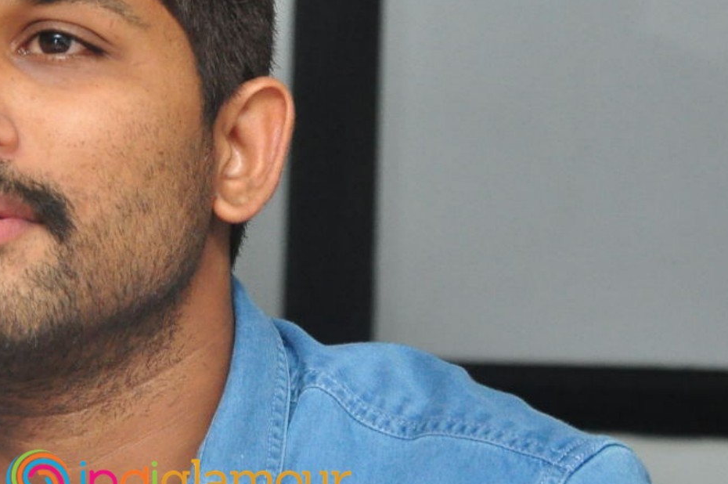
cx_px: 178
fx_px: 7721
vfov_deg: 3.6
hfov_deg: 5.4
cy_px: 248
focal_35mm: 382
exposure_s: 1/125
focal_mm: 105
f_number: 6.3
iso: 1600
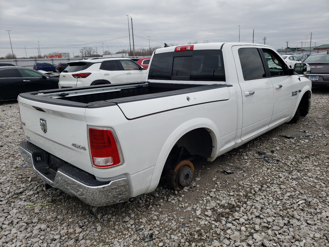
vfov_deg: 53.1
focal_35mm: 26
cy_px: 124
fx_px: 247
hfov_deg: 67.3
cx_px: 164
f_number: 1.5
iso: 50
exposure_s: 1/833
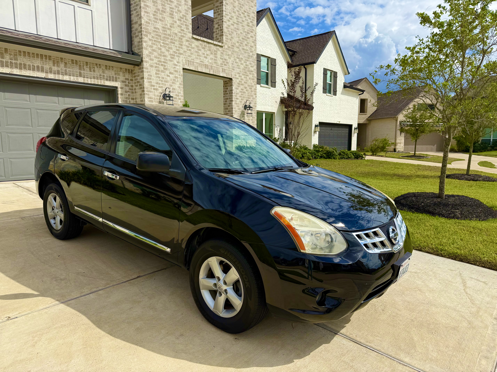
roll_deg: +1.0
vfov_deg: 56.8
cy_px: 186
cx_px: 248
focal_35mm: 24
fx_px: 345
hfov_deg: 71.6
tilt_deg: -8.5
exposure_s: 1/7353
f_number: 1.78
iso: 80
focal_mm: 6.76
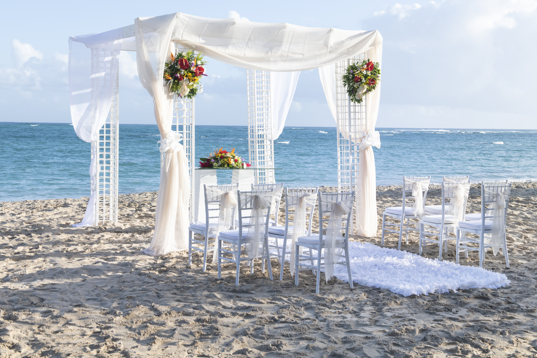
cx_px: 270
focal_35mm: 52
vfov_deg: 26.0
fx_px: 776
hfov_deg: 38.2
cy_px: 174
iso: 200
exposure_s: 1/250
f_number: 10
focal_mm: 48
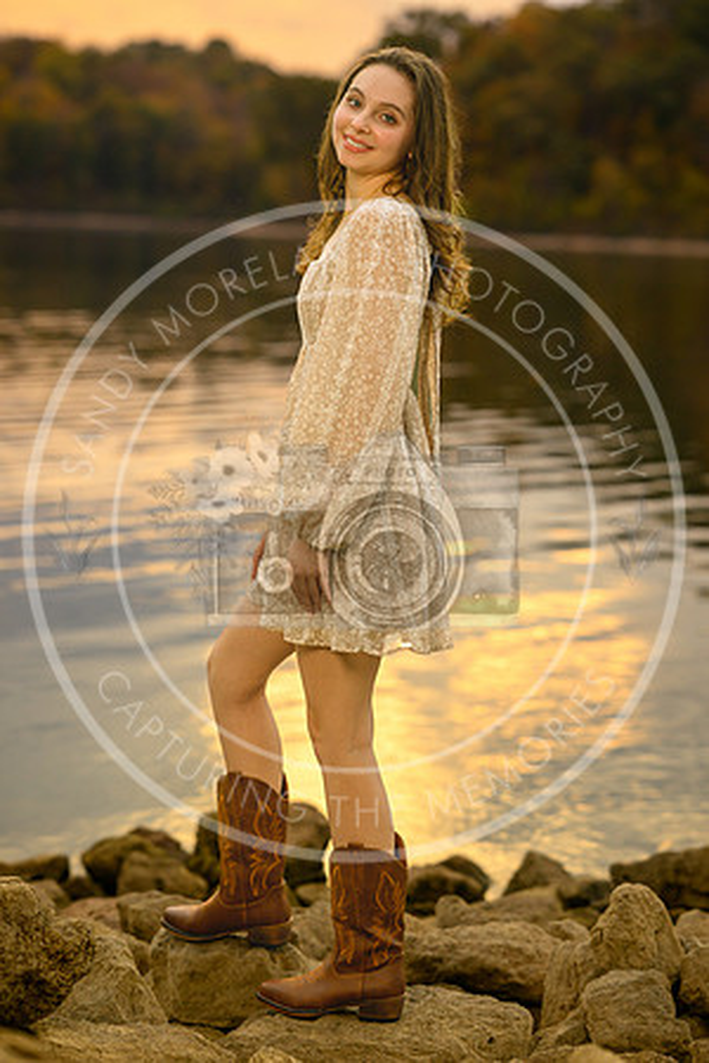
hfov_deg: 16.1
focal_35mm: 85
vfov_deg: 23.9
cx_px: 354
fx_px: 2511
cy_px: 532
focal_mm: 85
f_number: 2.8
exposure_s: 1/2500
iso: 400
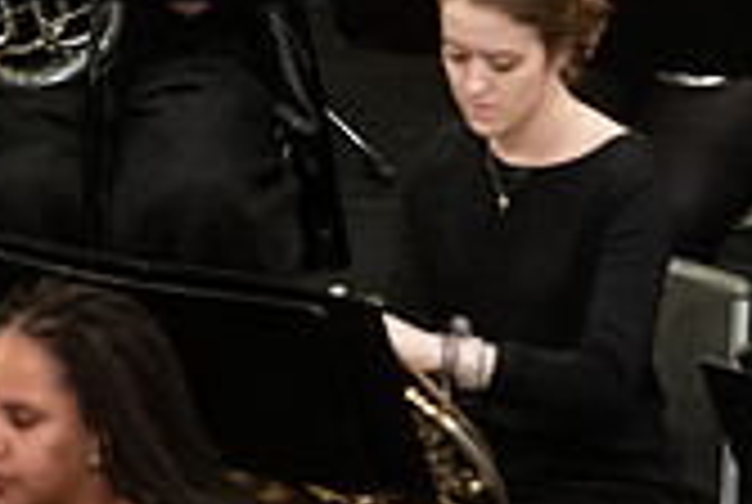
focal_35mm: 693
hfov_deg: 3.0
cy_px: -52
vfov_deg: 2.0
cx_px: 590
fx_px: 14502
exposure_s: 1/250
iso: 3200
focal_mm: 200
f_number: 3.2
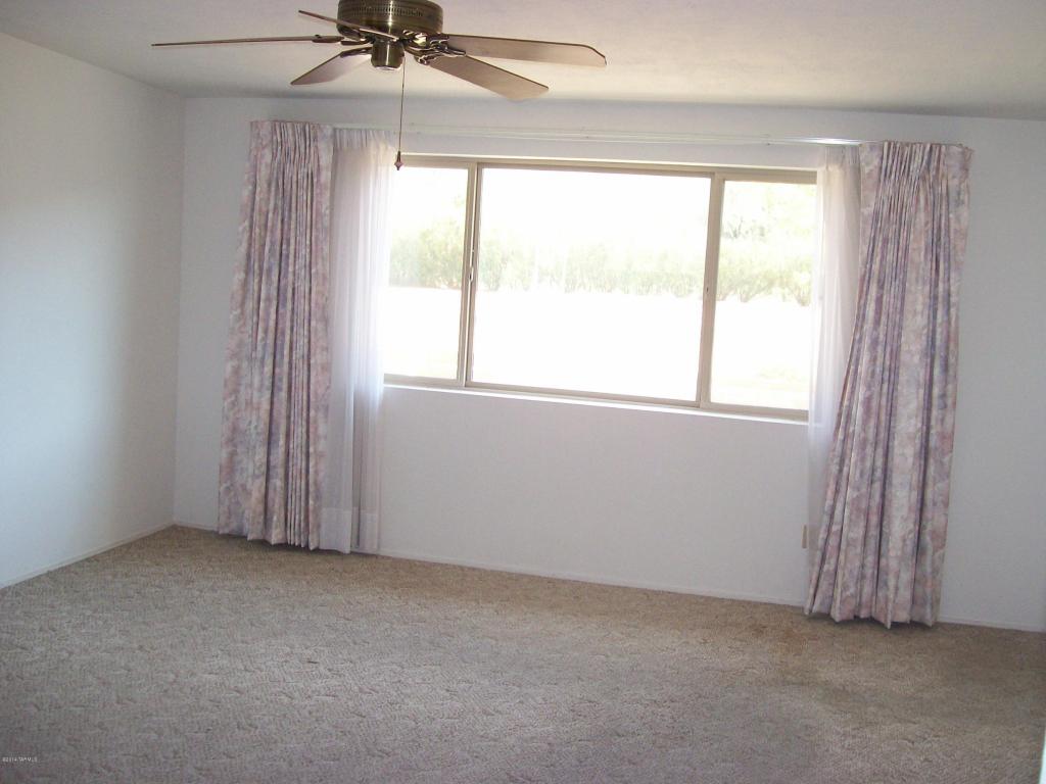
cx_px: 523
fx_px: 1088
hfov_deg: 51.4
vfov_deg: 39.7
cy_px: 392
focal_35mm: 36
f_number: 2.7
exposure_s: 1/89
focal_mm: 6
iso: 140
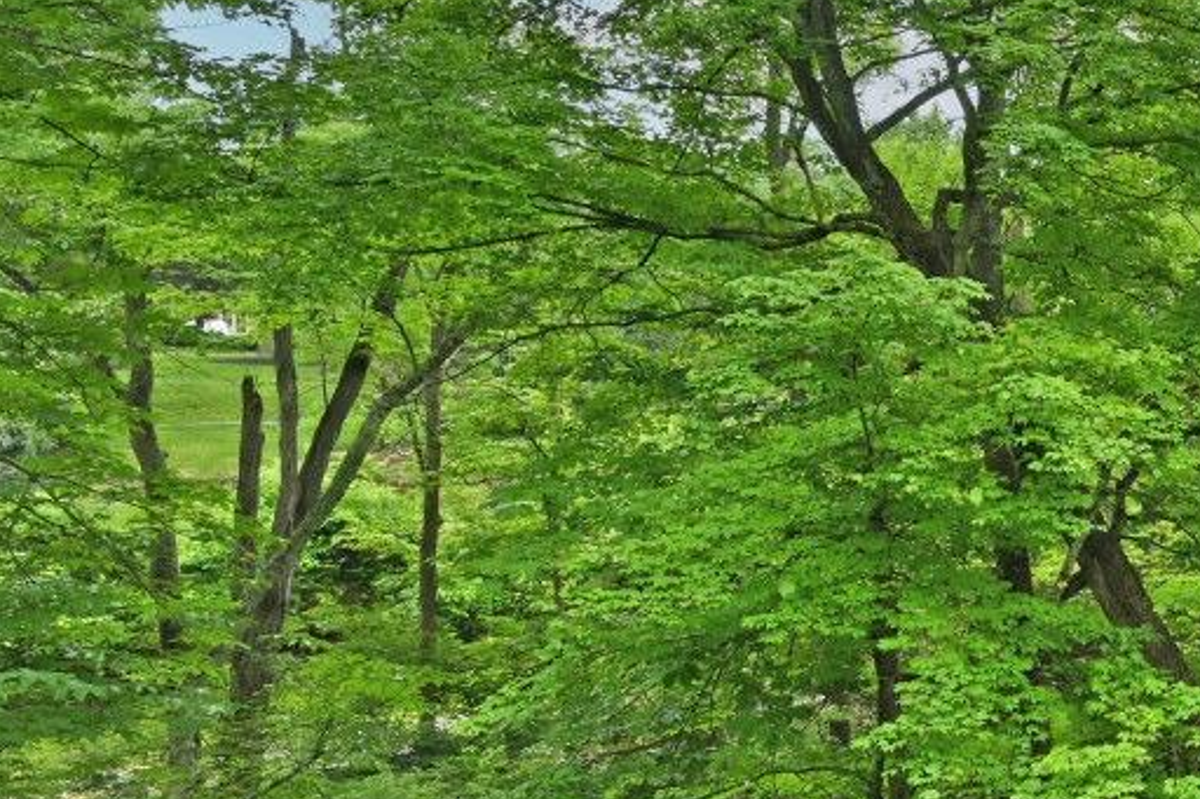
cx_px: 1713
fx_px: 1366
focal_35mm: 41
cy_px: 429
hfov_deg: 30.8
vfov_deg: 32.6
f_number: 5.6
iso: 125
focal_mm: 14
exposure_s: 1/250
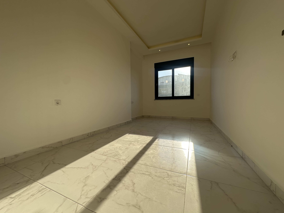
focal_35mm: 14
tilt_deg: -2.4
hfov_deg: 102.1
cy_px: 106
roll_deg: +1.5
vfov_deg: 85.7
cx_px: 142
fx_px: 115
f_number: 2.2
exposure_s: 1/1014
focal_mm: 2.22
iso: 40
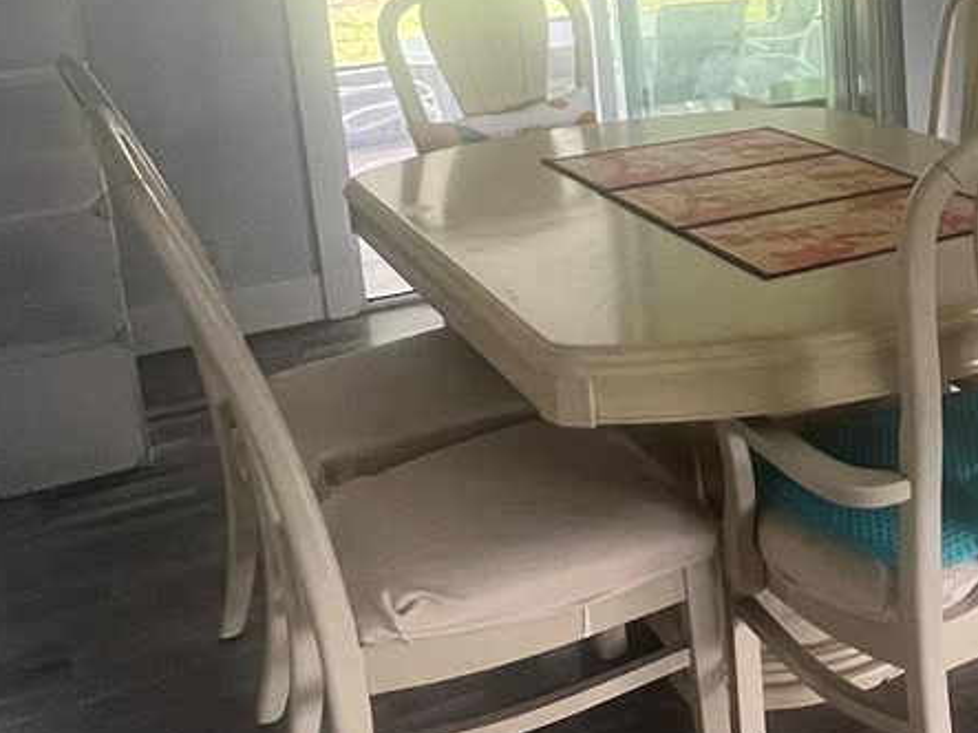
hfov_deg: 34.7
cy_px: 146
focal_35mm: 47
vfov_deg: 30.1
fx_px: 1328
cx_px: 1084
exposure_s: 1/60
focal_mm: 1.57
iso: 250
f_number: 1.8
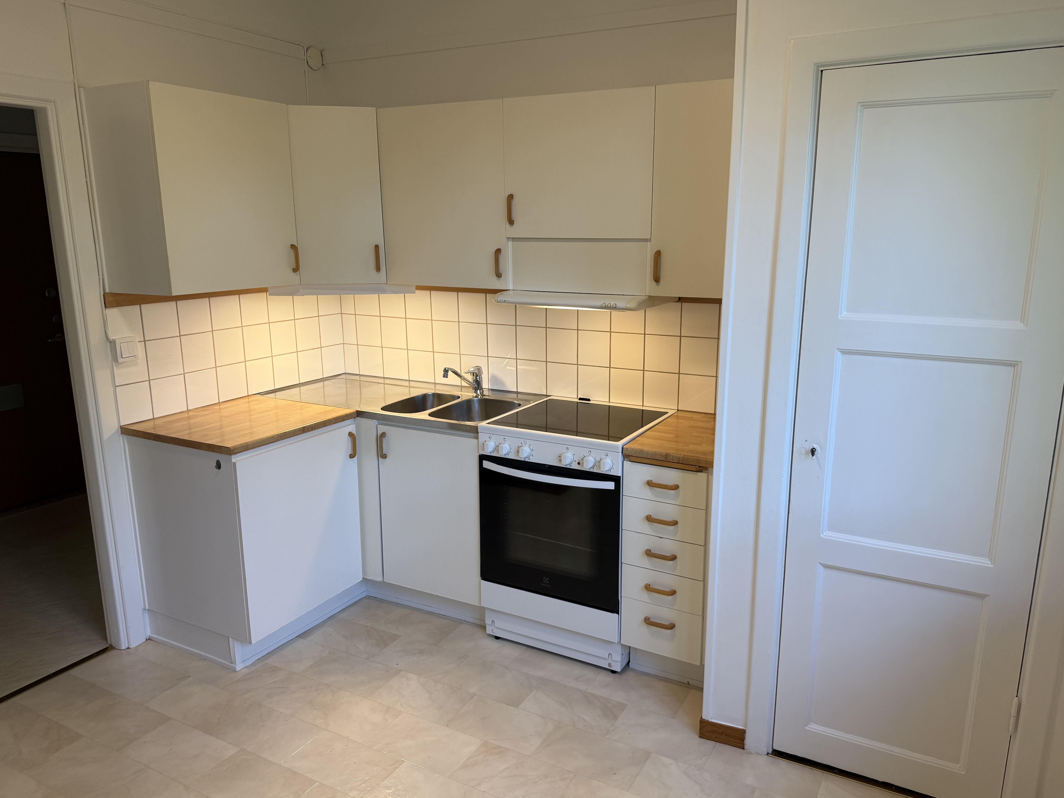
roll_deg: -0.2
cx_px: 553
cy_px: 399
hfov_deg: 69.4
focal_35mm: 25
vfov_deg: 54.9
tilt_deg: -11.8
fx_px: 768
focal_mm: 6.76
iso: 100
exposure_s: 1/121
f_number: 1.78
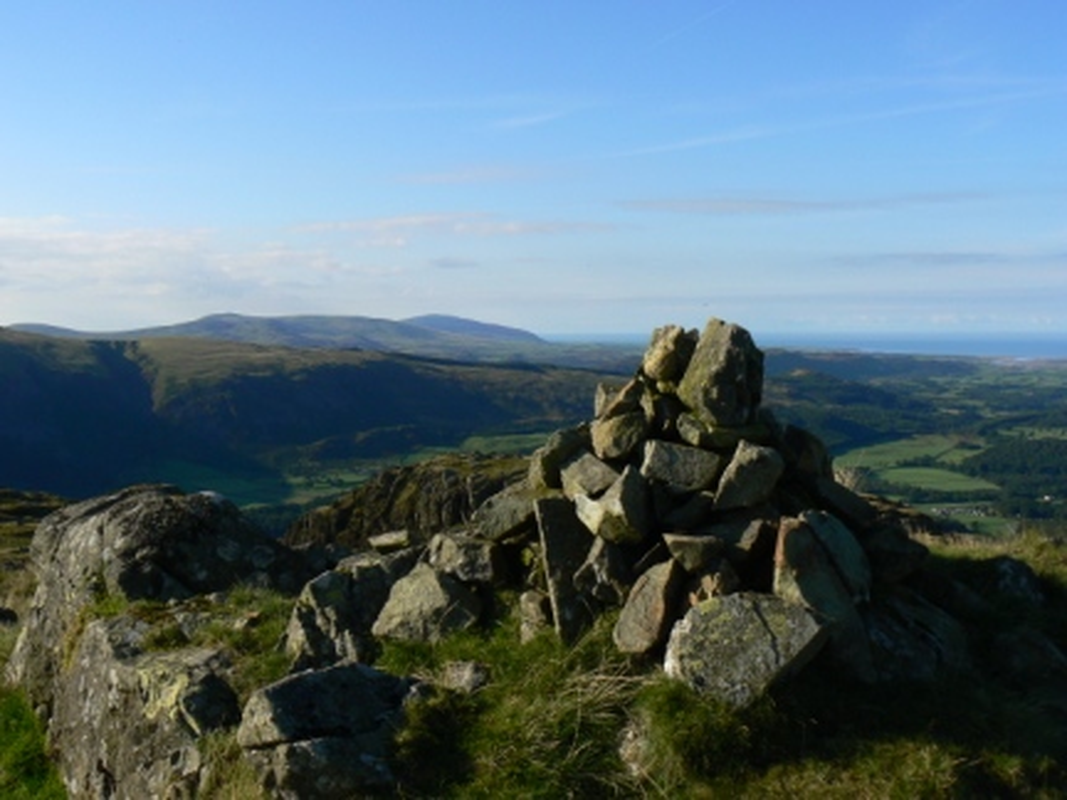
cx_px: 534
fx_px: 1110
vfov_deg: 39.7
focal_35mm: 36
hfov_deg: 51.4
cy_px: 400
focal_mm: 6
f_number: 6.3
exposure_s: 1/500
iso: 80
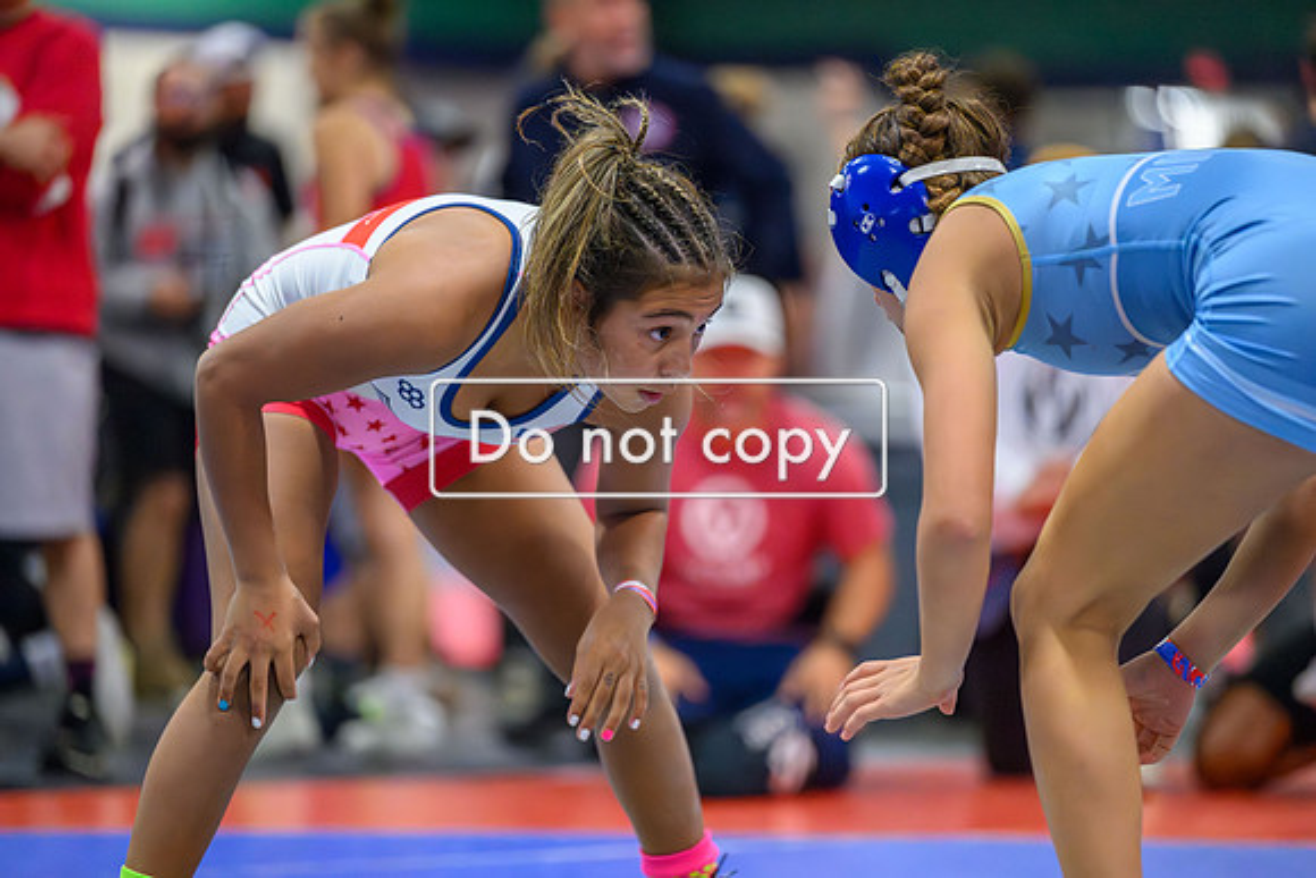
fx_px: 7312
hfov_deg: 10.3
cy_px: 439
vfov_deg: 6.9
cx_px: 658
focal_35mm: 200
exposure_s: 1/800
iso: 12800
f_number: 2.8
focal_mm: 200
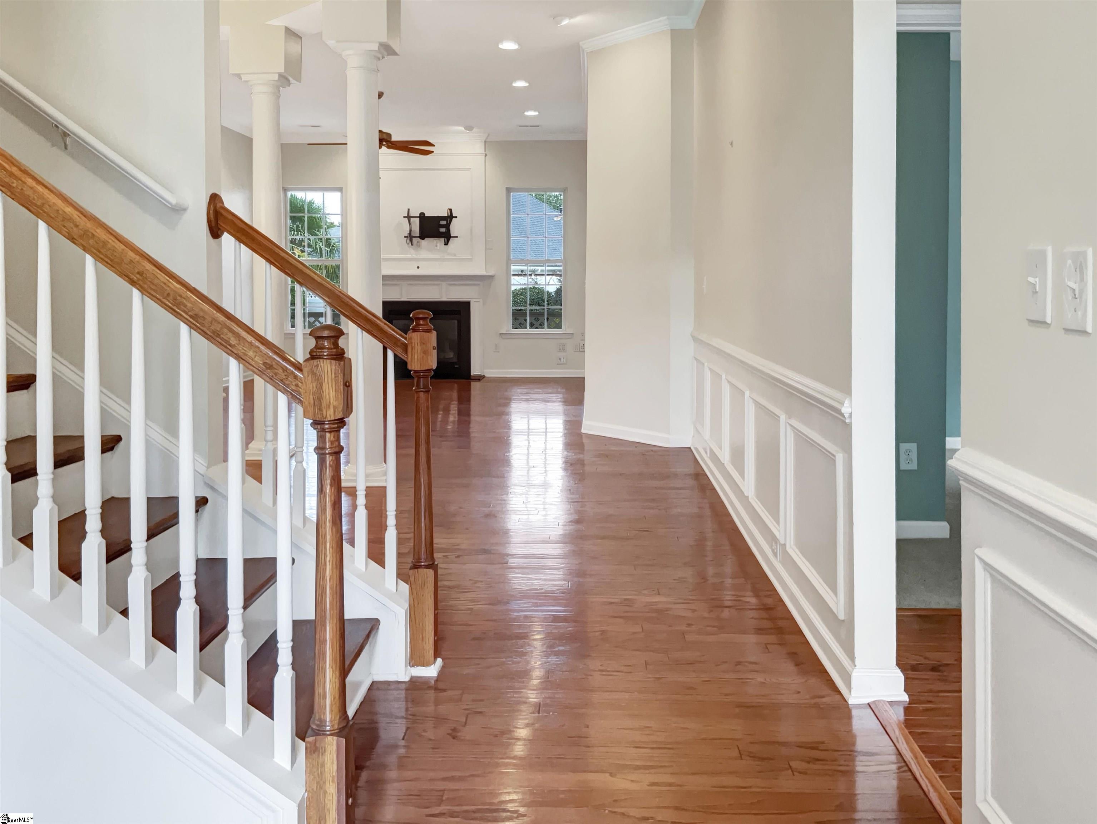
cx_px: 548
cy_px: 412
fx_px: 919
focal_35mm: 29
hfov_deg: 61.6
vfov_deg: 48.3
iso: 100
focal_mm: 3
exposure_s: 1/60
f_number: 1.8
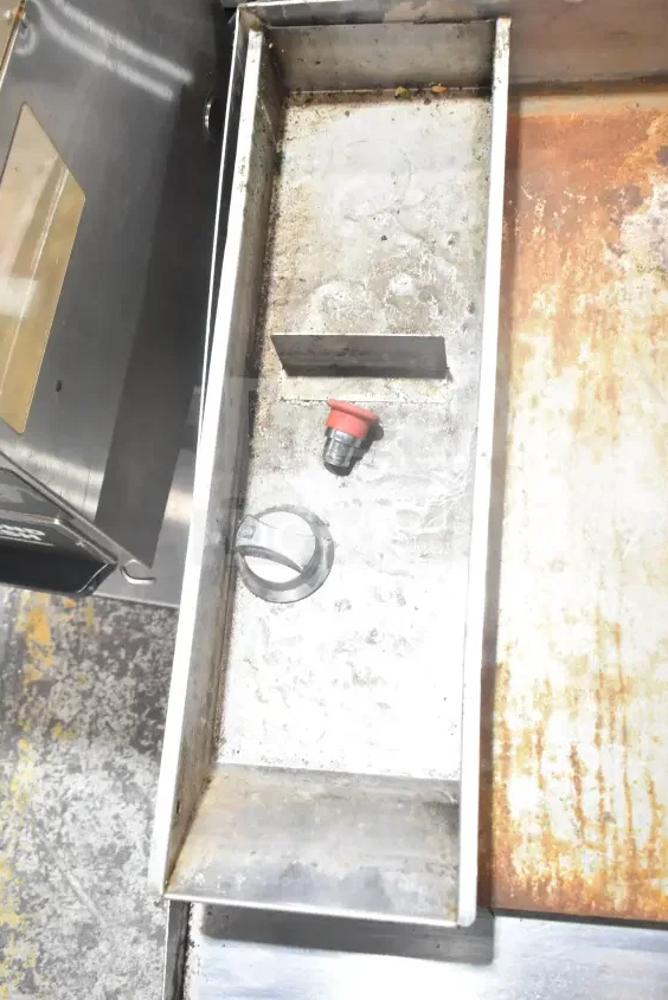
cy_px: 471
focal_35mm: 41
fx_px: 1127
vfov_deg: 47.8
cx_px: 326
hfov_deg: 33.0
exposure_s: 1/80
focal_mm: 25
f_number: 4.5
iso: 1600
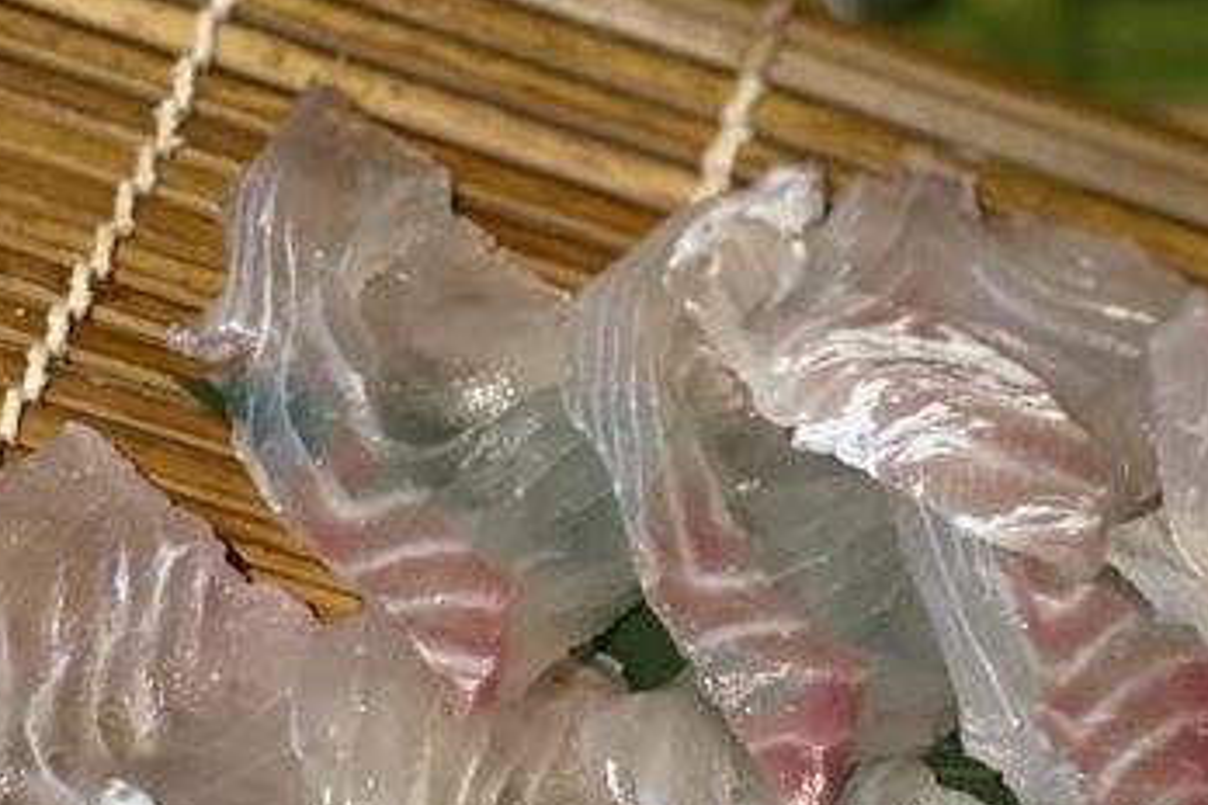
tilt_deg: -54.3
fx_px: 5335
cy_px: 992
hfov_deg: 12.4
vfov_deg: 8.5
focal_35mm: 159
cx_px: 1722
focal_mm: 6
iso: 200
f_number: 2
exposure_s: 1/100
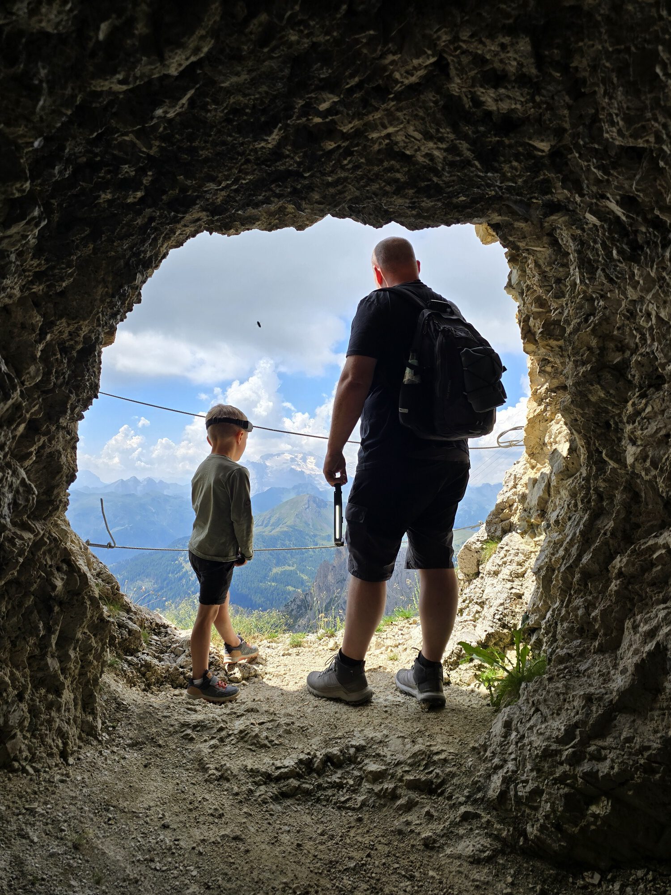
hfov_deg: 58.9
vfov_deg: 73.9
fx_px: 594
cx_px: 336
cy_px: 448
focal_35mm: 23
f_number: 1.7
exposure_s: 1/532
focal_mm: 6.3
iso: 12
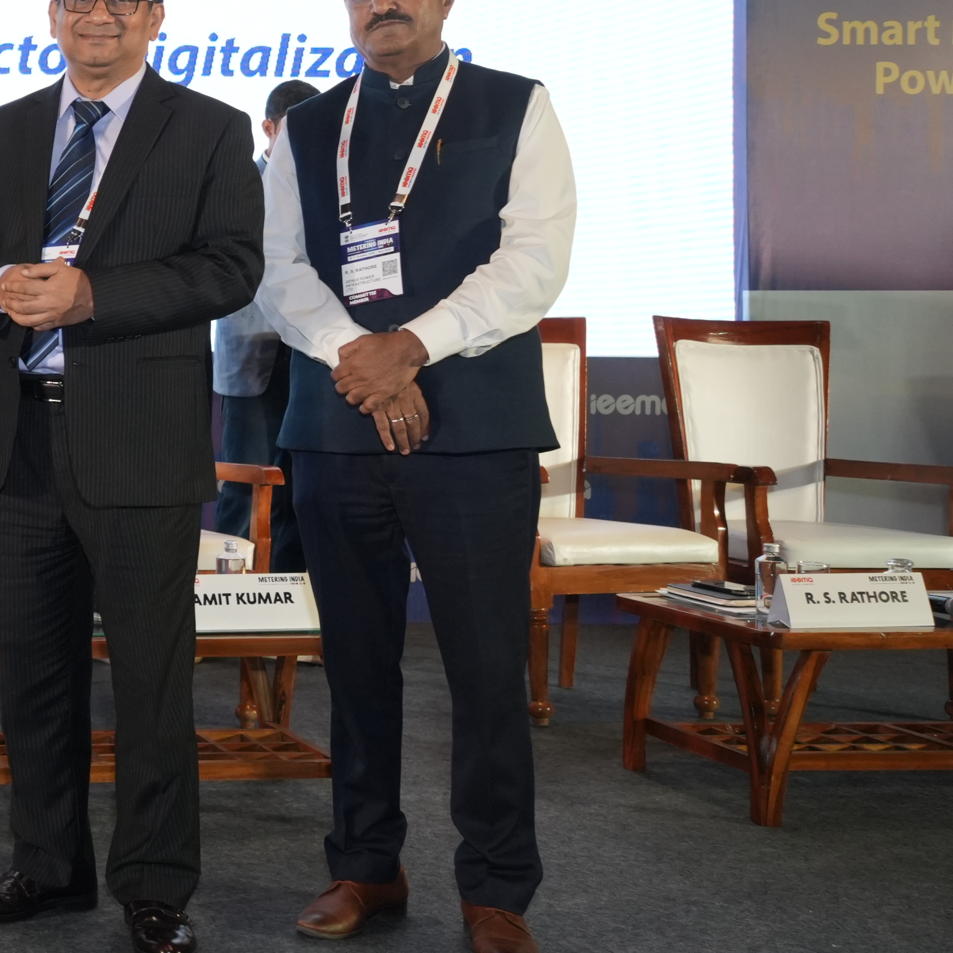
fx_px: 1838
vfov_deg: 28.8
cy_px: 299
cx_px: -388
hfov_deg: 24.2
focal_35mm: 59
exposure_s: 1/160
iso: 1600
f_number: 4
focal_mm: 24
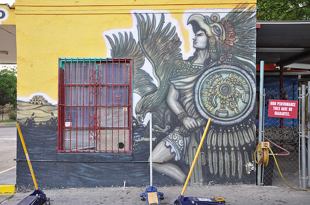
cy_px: 102
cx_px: 155
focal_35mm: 36
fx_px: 310
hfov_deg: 53.2
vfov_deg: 36.8
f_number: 5
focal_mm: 24
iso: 400
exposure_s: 1/100
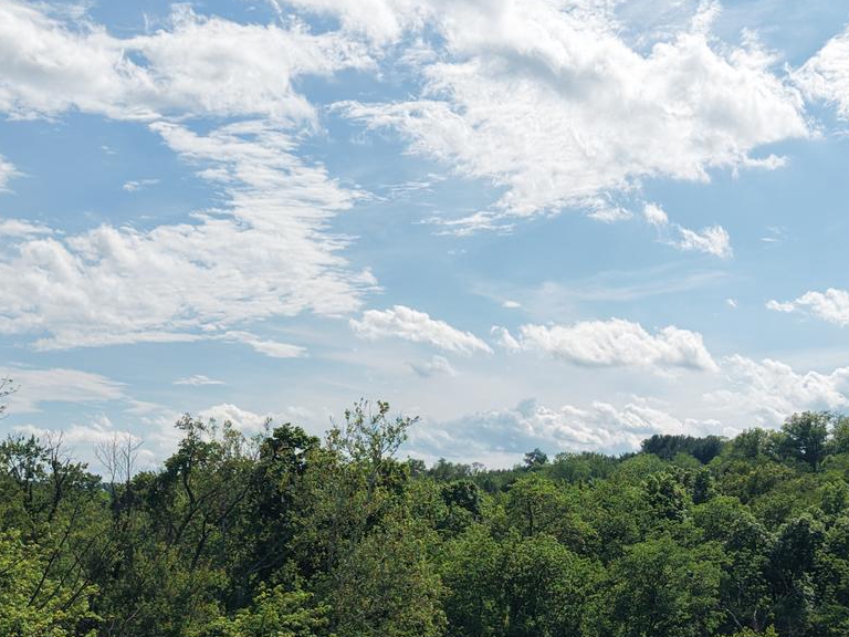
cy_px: 525
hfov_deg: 30.1
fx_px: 1570
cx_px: 562
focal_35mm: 64
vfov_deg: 22.6
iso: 250
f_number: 1.8
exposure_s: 1/8000
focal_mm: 8.67
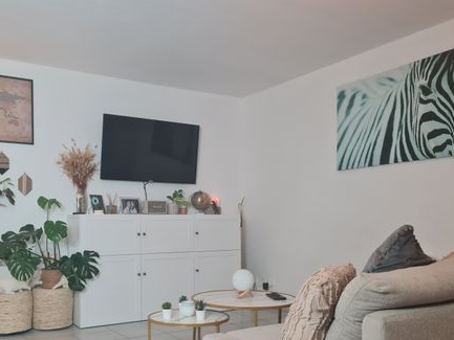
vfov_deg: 39.5
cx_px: 174
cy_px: 207
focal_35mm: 36
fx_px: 472
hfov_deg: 50.9
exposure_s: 1/100
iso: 250
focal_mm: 5.4
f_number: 1.8
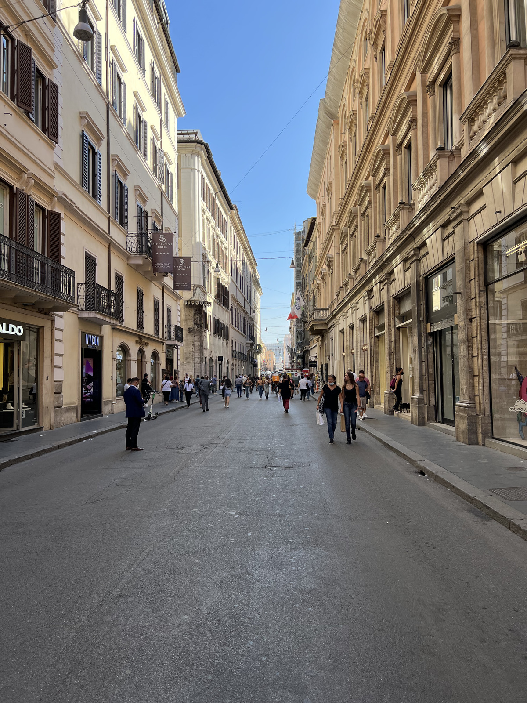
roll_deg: -0.7
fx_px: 528
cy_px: 352
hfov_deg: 53.1
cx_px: 264
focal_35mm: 26
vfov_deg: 67.3
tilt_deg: +6.5
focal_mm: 5.7
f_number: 1.5
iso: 50
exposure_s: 1/1266
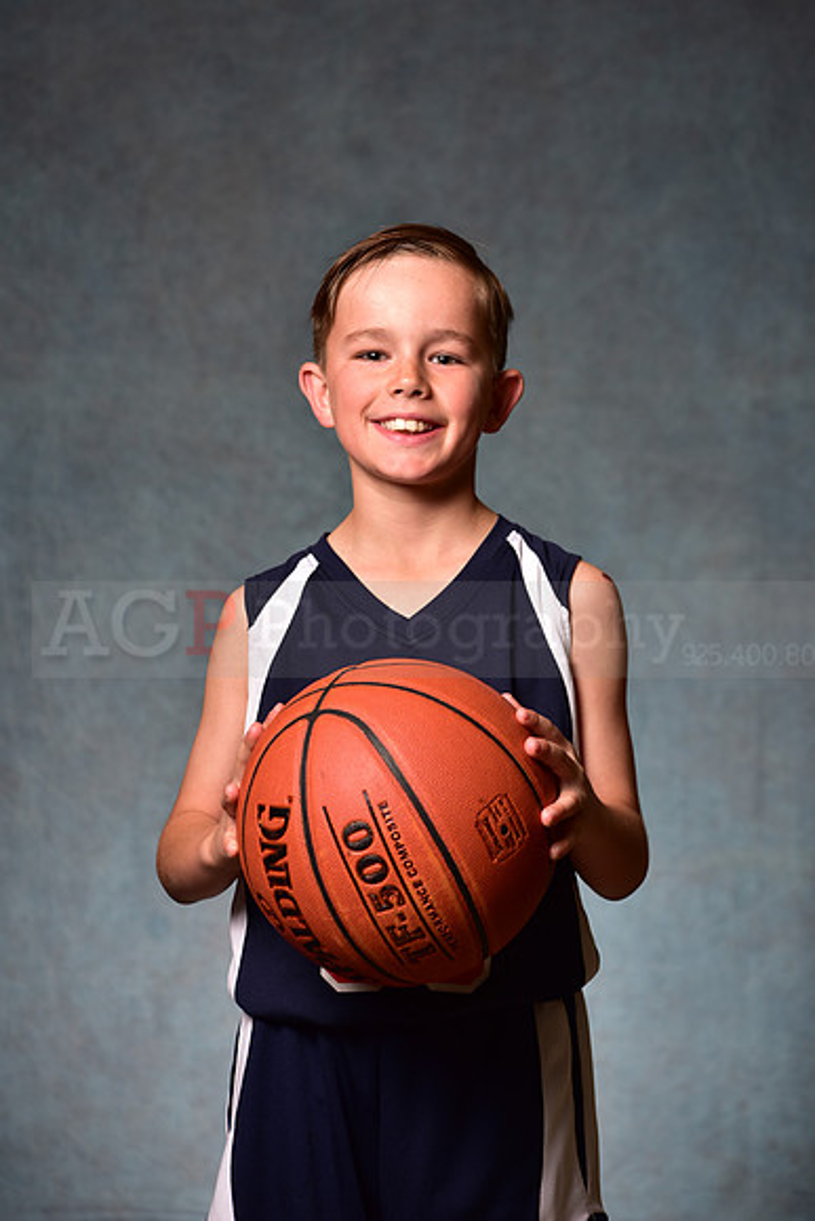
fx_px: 2375
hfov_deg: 19.5
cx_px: 408
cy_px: 610
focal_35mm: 70
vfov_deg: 28.8
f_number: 5
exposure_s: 1/200
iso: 100
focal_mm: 70
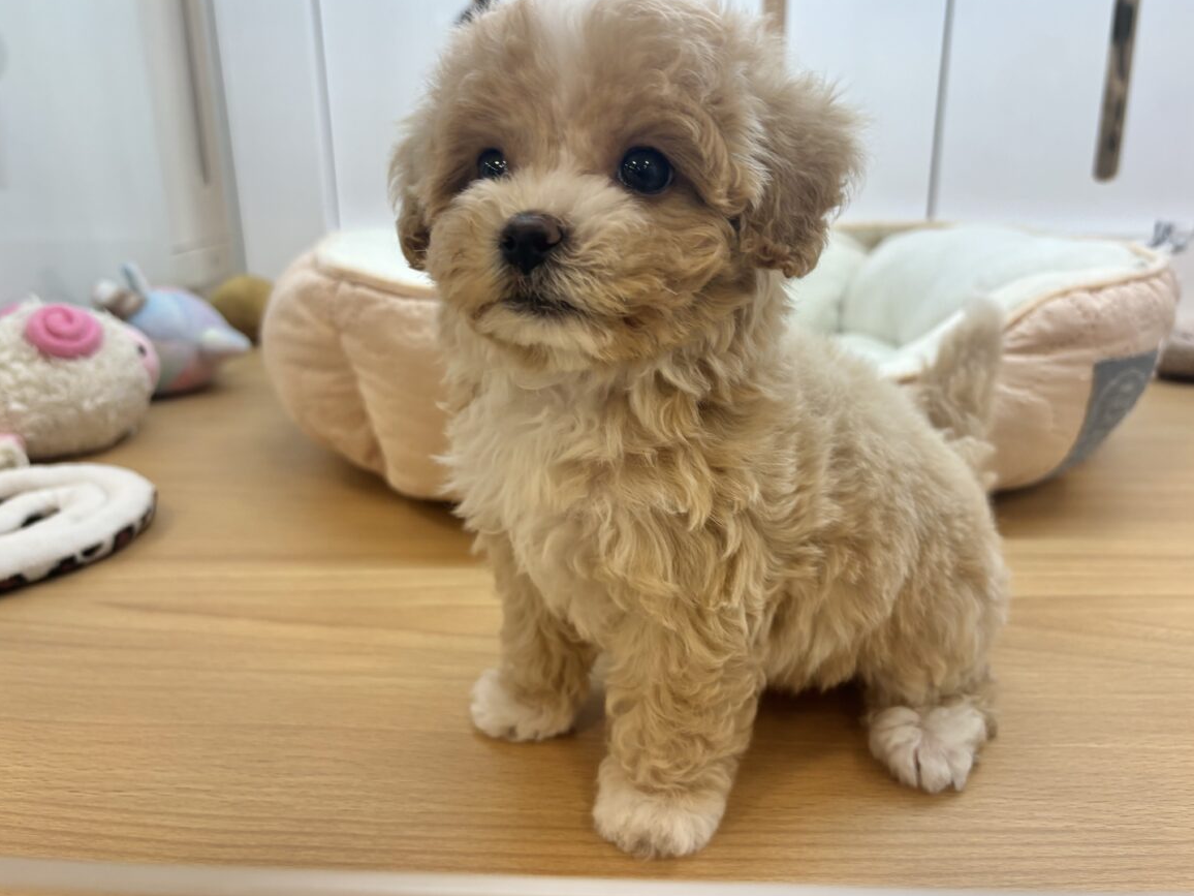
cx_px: 616
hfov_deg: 65.3
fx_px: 931
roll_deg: +1.1
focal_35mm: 27
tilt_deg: -20.5
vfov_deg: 51.3
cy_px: 436
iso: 64
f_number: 1.6
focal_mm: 5.96
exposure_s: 1/100
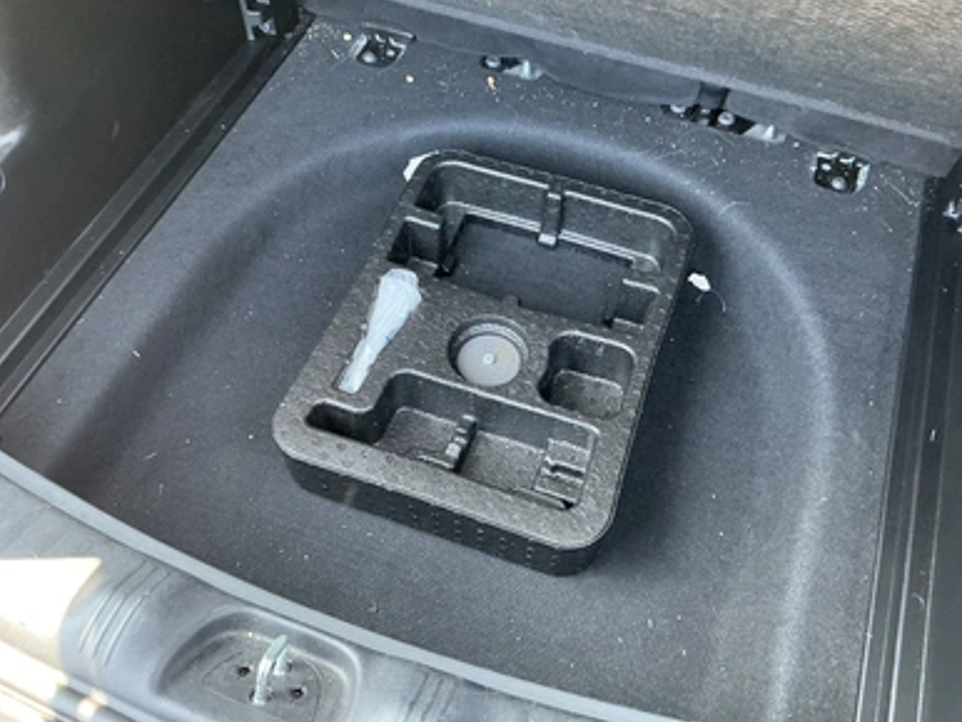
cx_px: 496
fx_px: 806
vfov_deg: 48.3
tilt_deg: -56.7
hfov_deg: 61.6
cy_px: 368
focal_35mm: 29
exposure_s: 1/60
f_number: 1.8
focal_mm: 3
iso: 200
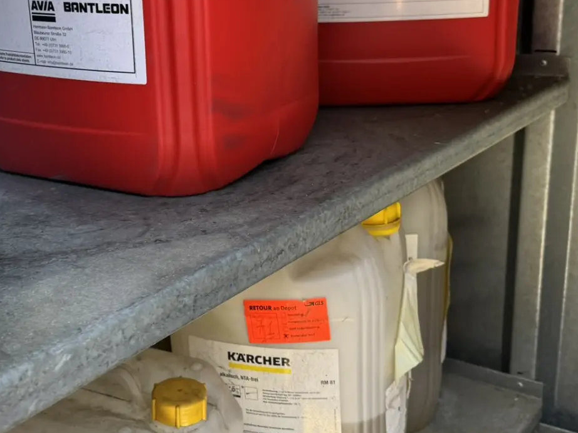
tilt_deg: -17.9
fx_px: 835
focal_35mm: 50
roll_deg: +3.2
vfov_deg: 29.1
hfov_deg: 38.0
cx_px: 230
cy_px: 212
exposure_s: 1/121
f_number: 1.78
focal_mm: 6.76
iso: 125
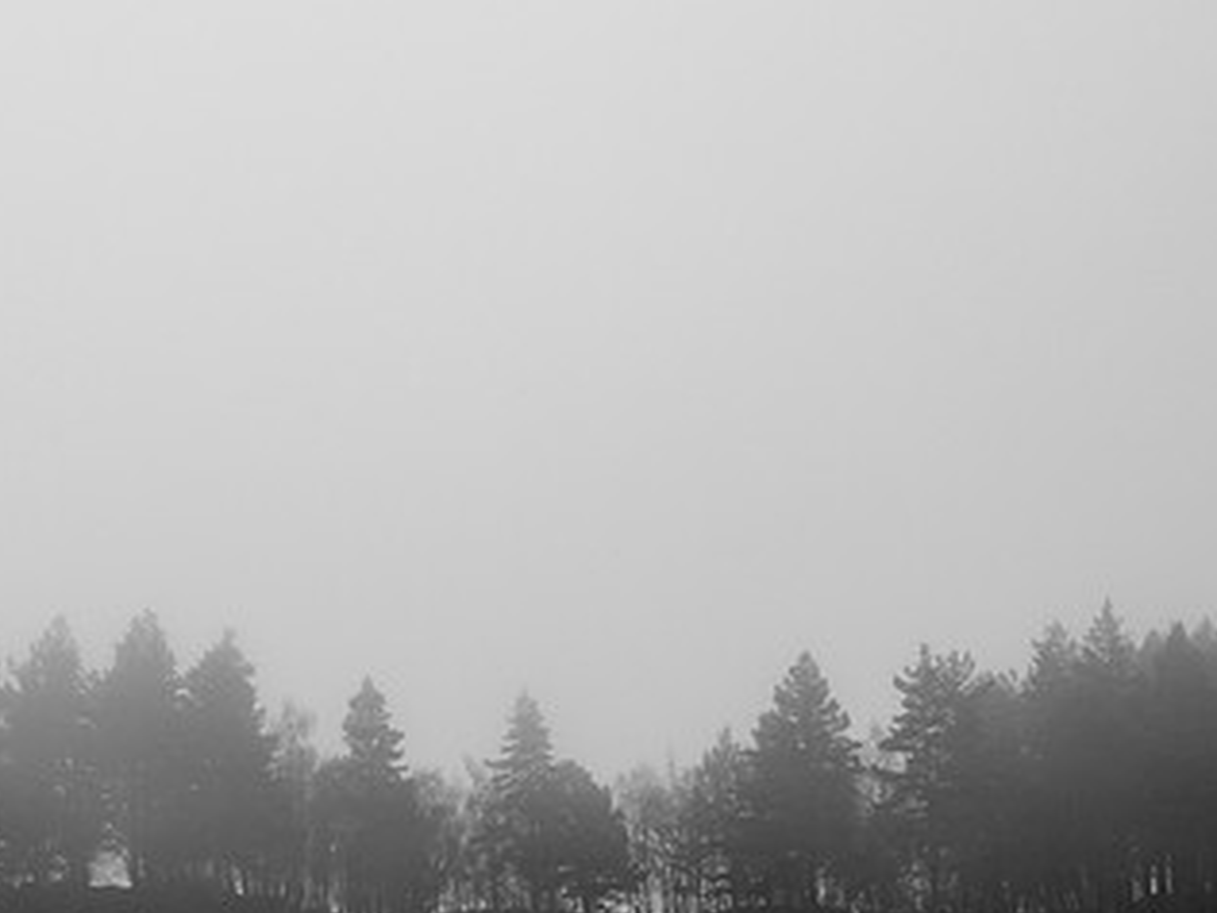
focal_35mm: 147
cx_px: 135
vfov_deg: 10.1
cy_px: 796
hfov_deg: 13.3
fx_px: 5168
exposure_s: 3.2
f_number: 7.1
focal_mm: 40
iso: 200
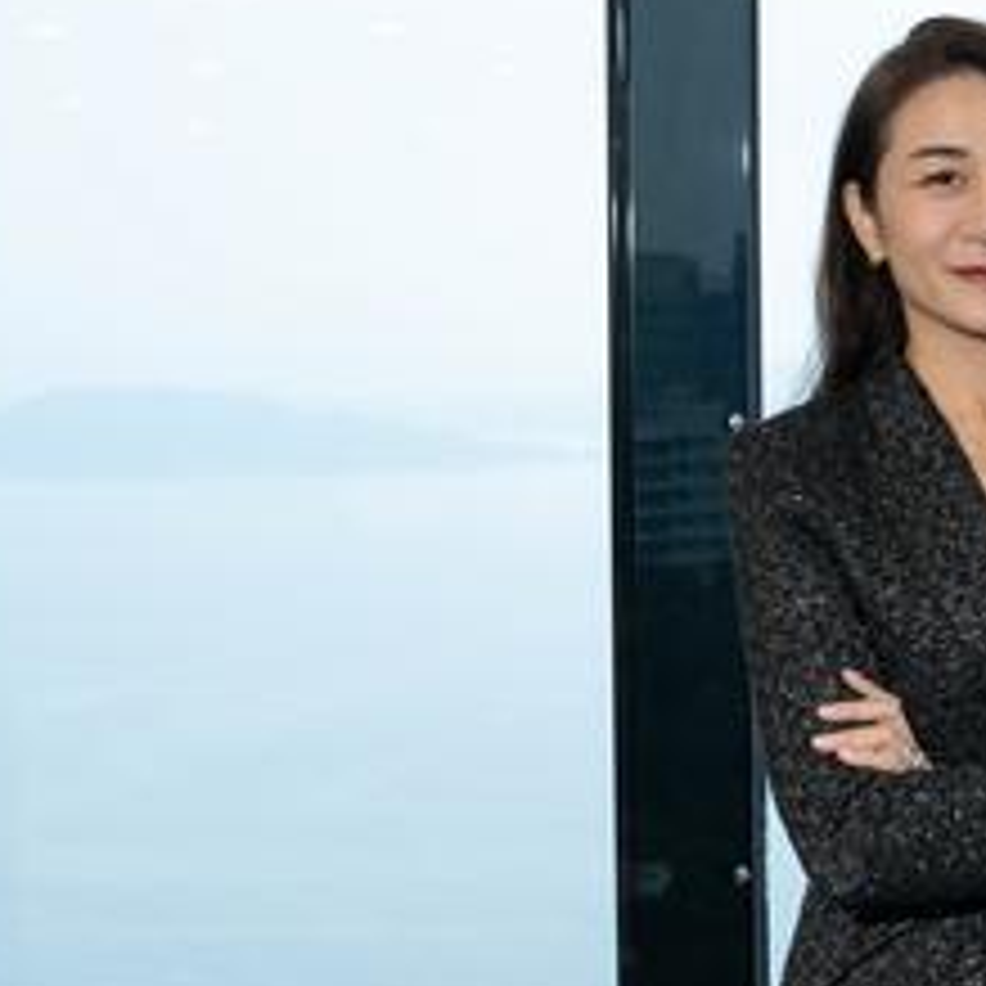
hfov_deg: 16.8
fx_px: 3061
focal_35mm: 95
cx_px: 1441
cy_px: 484
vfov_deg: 18.3
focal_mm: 35
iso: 1000
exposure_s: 1/125
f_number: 5.6
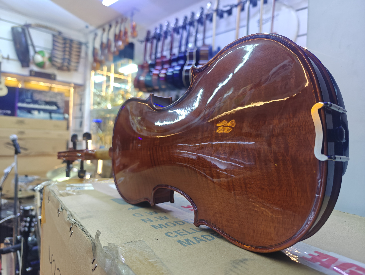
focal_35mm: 24
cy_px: 138
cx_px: 182
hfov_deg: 71.5
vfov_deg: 56.9
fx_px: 253
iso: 400
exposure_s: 1/100
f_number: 1.7
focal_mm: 6.06
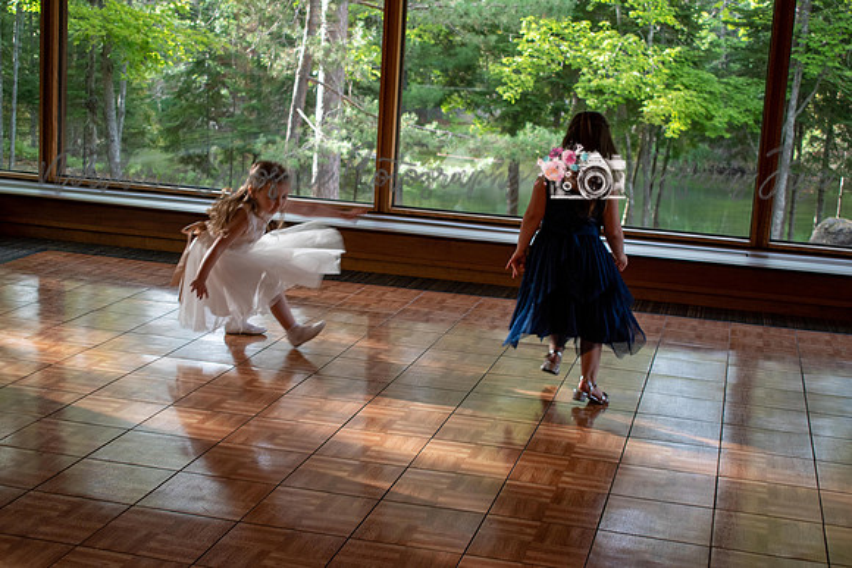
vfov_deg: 23.8
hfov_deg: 35.0
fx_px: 1349
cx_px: 426
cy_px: 284
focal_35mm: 57
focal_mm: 38
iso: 400
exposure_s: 1/100
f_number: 5
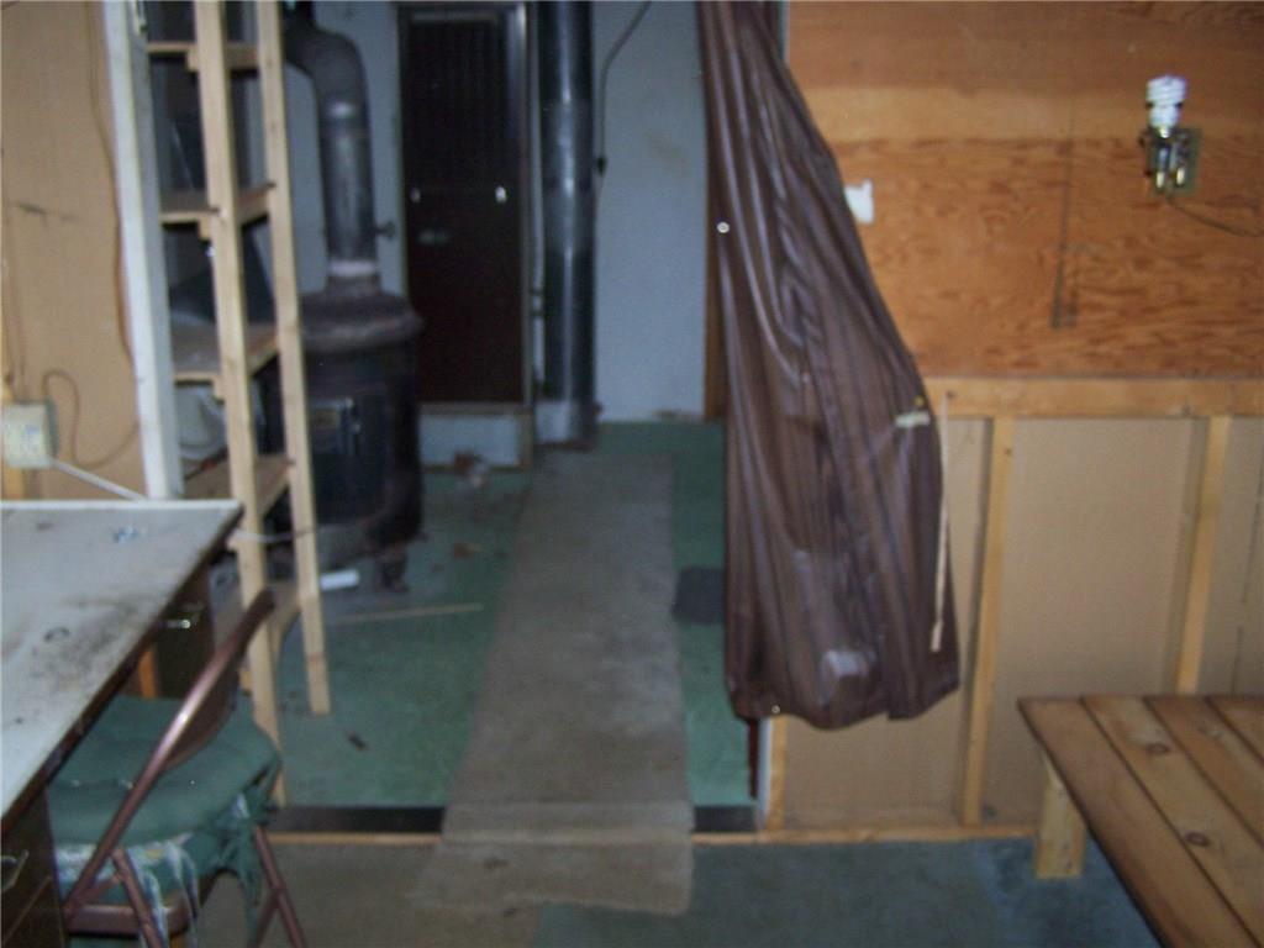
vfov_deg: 37.7
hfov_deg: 49.0
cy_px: 474
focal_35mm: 38
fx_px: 1388
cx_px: 632
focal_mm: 6.3
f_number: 2.8
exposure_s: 1/60
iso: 160
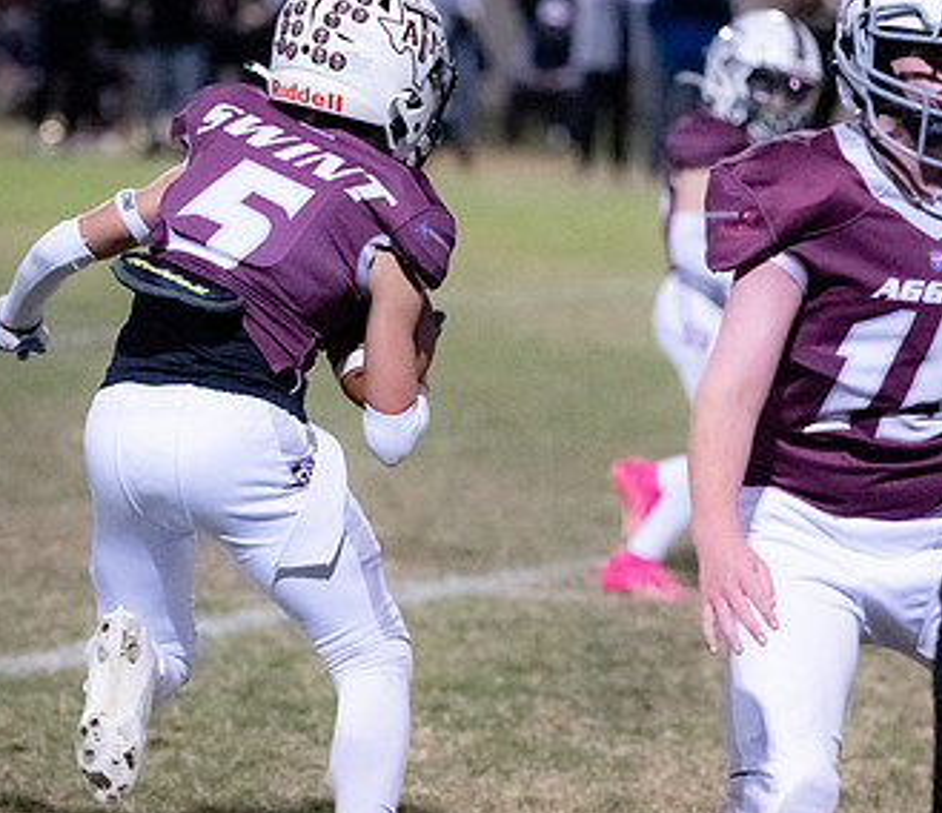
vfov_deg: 6.0
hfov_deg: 6.9
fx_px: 7765
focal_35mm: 270
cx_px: 292
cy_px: 480
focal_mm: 116
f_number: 2.8
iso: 12800
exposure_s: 1/1000
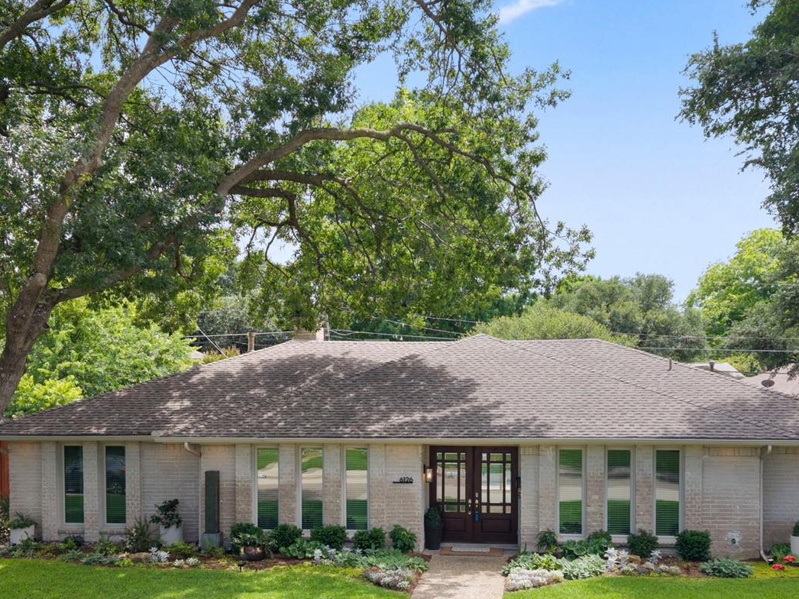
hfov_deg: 40.4
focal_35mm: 47
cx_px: 406
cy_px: 432
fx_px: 1085
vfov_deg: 30.5
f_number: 1.8
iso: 100
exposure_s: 1/30
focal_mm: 8.67
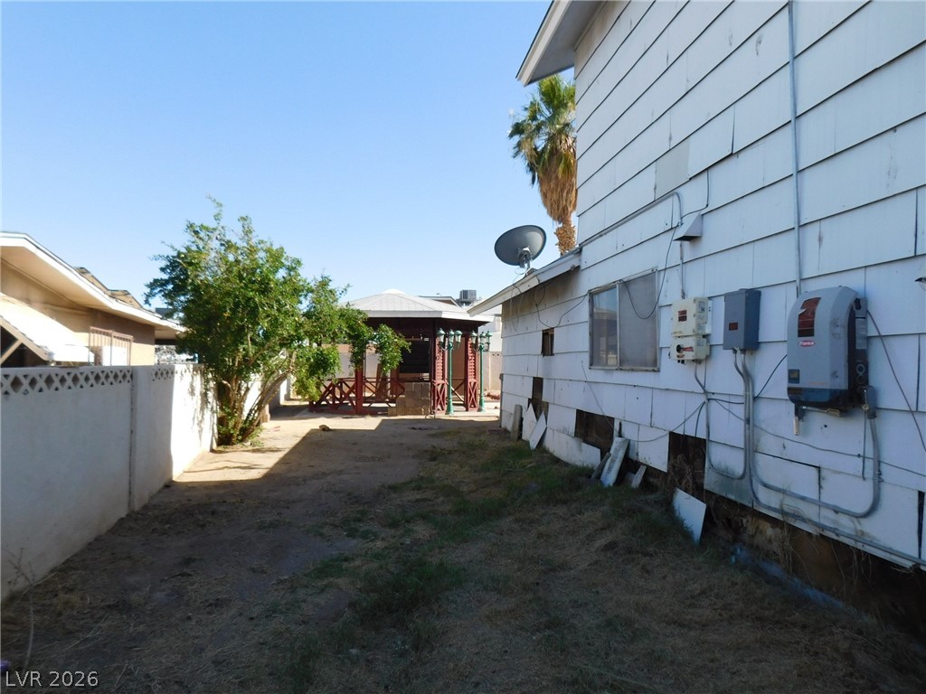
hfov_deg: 73.9
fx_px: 615
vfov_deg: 58.9
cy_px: 347
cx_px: 463
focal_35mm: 23
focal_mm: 4
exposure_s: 1/1000
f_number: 3
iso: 125
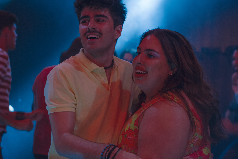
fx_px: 535
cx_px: 125
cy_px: 68
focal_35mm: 81
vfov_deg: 16.8
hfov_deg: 25.1
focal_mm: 70
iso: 1600
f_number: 4
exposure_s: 1/100
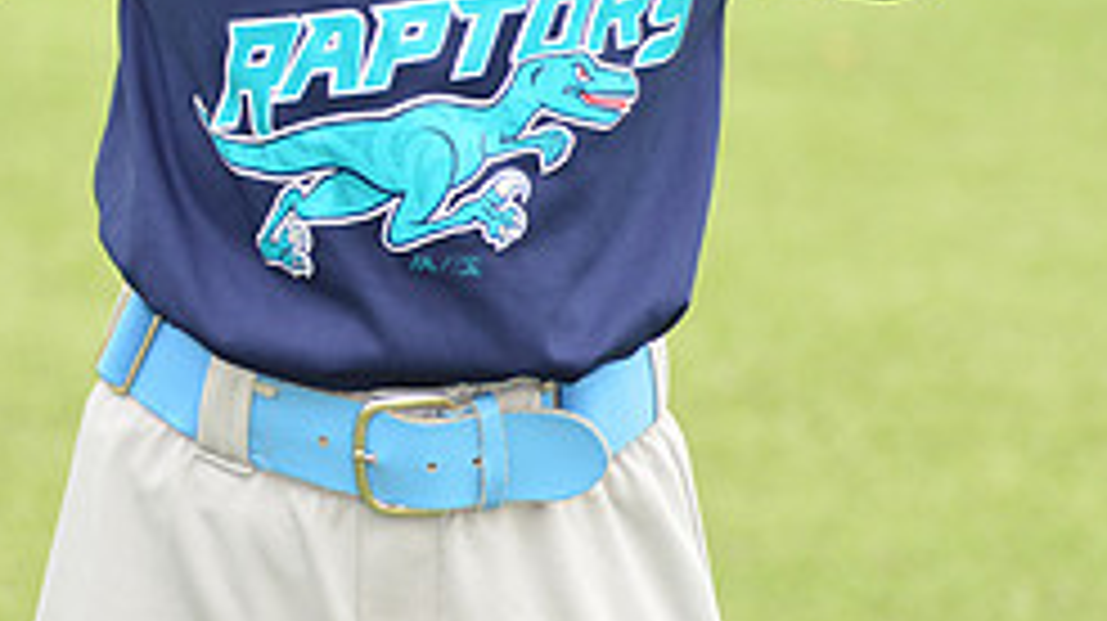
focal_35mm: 457
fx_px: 13406
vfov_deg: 2.6
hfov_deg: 4.7
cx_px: 418
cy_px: -236
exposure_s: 1/200
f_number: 8
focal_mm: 185
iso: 250
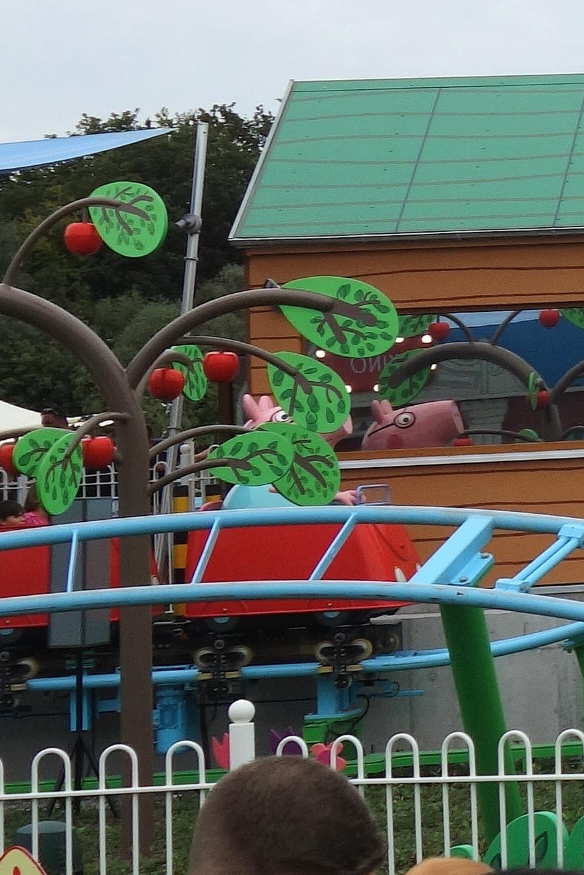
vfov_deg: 16.3
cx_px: 1594
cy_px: 225
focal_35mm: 125
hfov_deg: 9.3
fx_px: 3040
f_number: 5.6
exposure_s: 1/400
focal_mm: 11.18
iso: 125
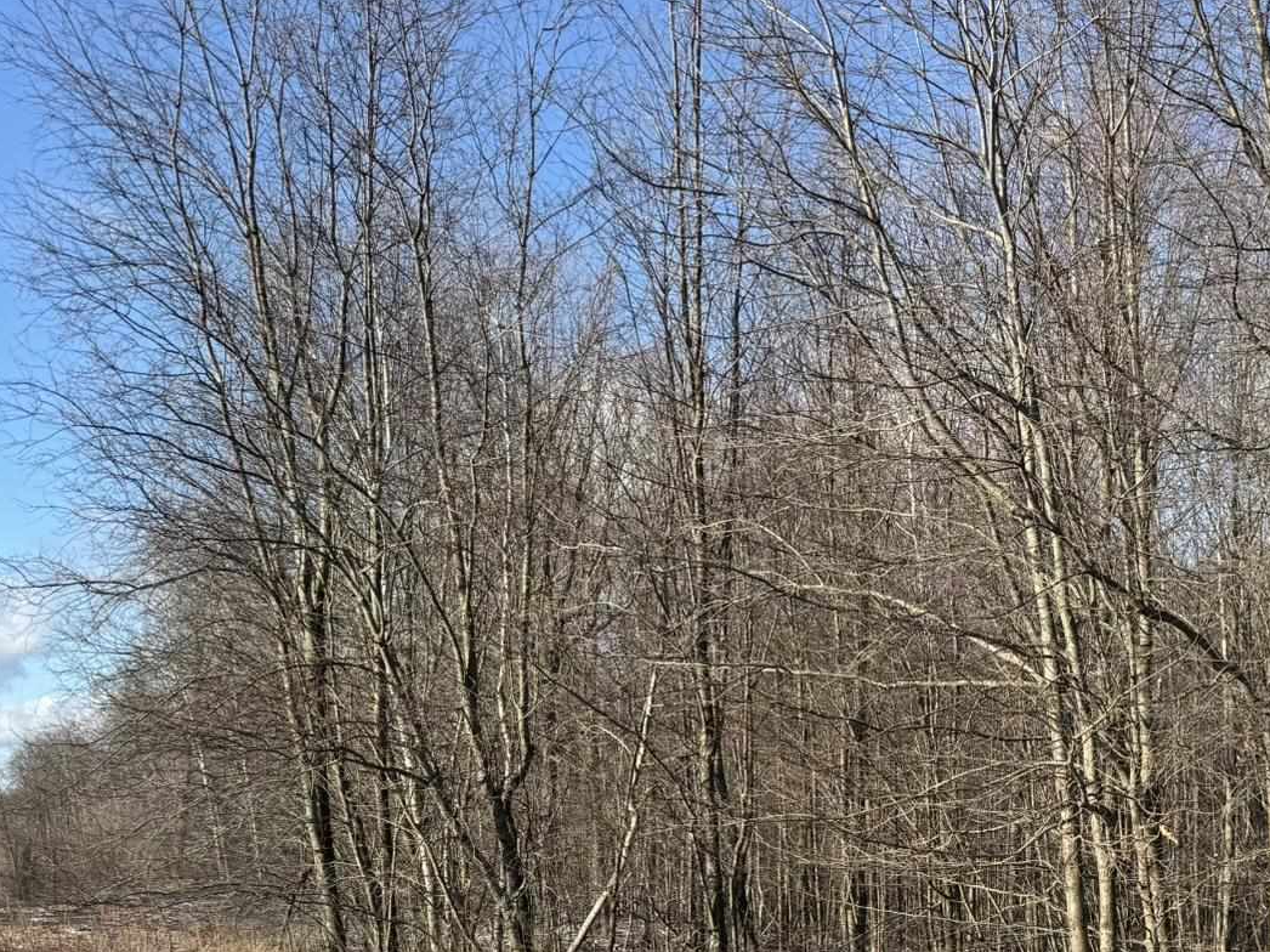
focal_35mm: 47
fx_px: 1724
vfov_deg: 29.4
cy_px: 886
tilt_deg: -2.8
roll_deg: +2.3
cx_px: 1024
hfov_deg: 38.8
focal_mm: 6.76
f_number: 1.78
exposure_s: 1/2252
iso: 80
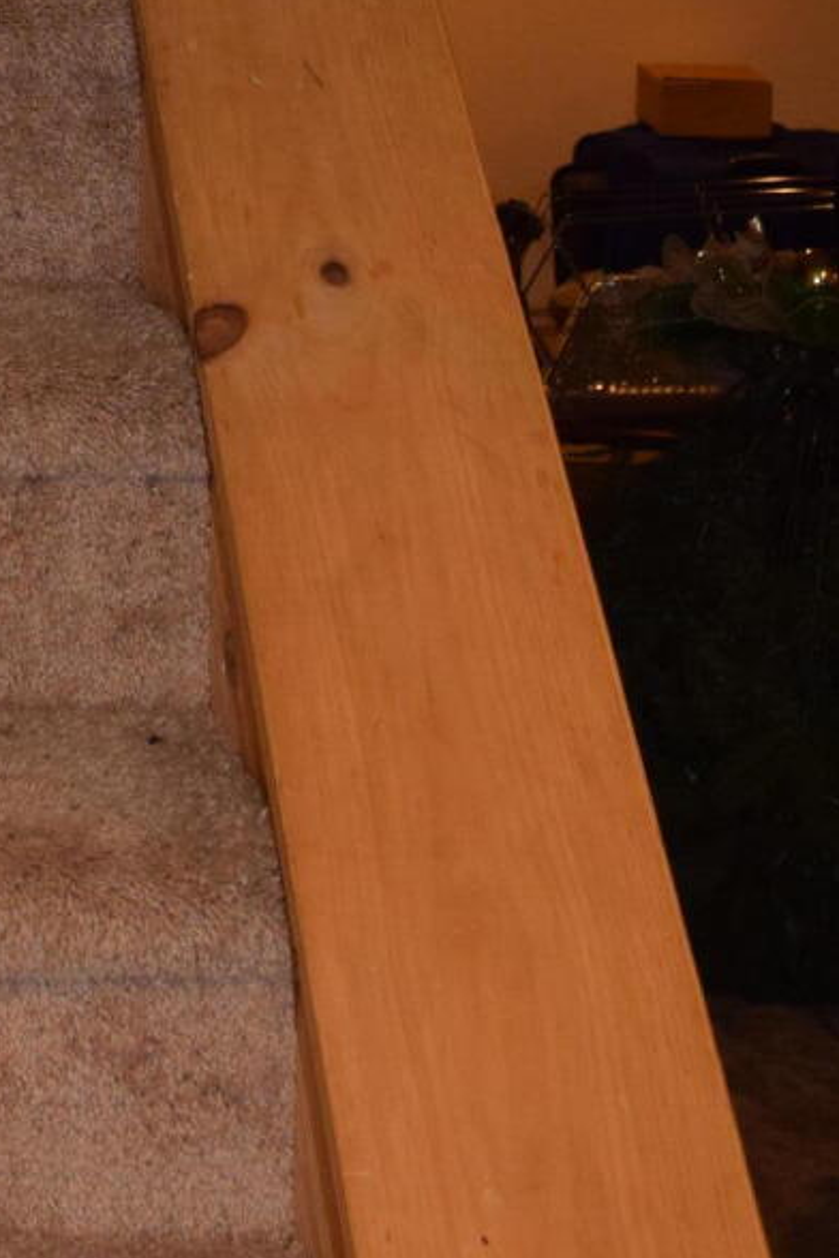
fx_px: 3565
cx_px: -585
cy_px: -385
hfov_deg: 12.5
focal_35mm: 102
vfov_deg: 18.6
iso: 800
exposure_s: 1/80
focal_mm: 20
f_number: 4.5
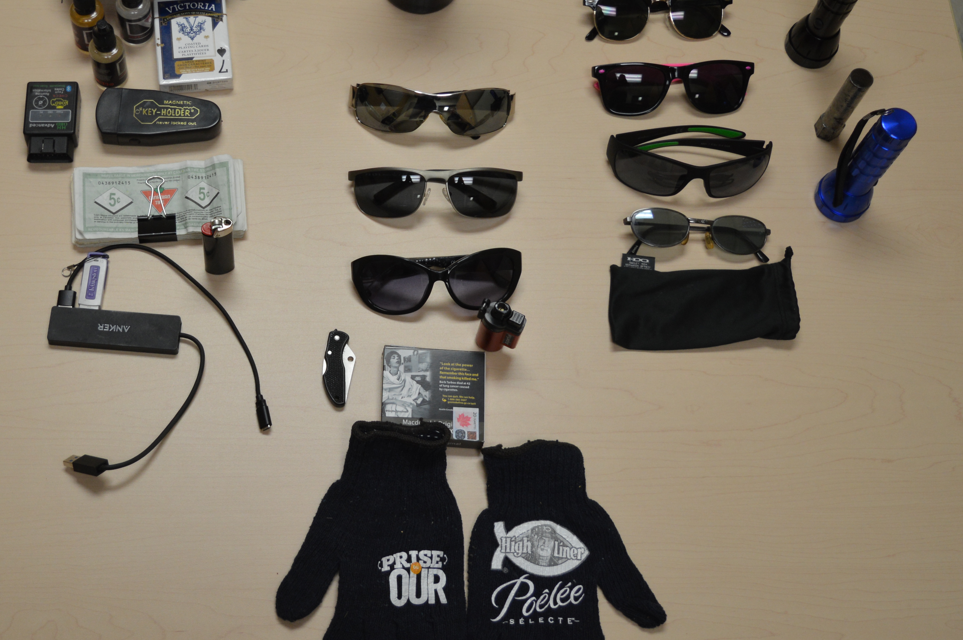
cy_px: 305
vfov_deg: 25.9
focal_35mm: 52
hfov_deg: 37.7
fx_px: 1390
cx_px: 303
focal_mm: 22
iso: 400
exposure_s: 1/60
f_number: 3.8
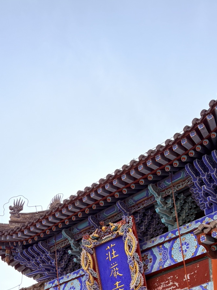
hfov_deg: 27.0
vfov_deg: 32.4
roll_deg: -1.1
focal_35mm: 54
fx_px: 451
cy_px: 298
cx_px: 130
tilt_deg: +26.2
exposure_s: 1/4975
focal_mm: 6.76
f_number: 1.78
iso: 125
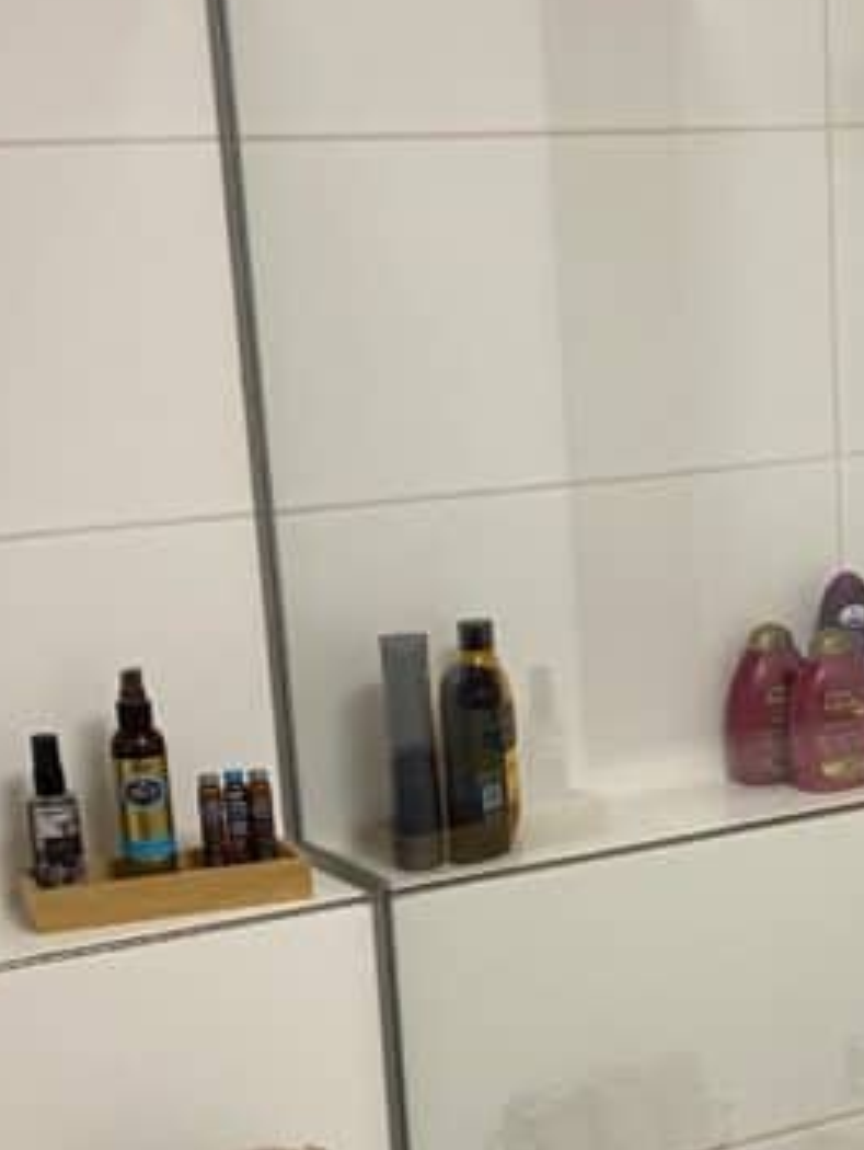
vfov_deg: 25.1
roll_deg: +2.9
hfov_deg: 19.2
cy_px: 946
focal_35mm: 76
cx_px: 693
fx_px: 2526
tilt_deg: -14.7
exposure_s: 1/50
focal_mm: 4.25
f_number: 1.8
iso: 80
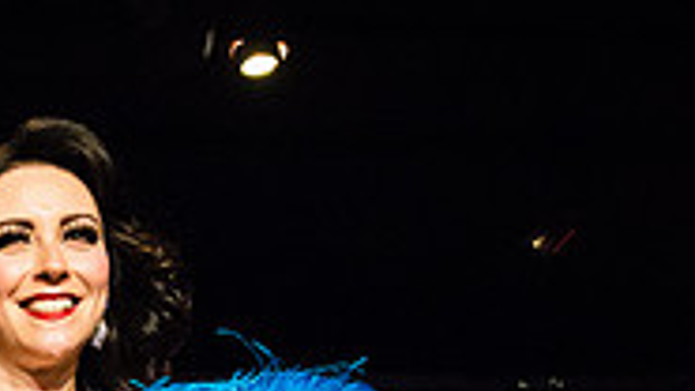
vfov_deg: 12.9
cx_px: 76
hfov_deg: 23.1
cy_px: 527
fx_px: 1658
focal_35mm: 90
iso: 5000
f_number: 3.5
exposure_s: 1/500
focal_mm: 24
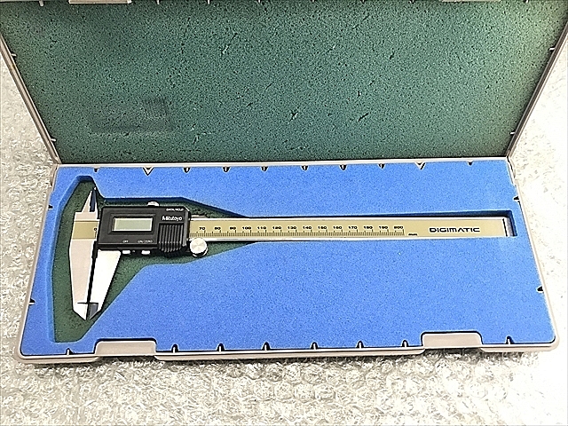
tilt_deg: -64.7
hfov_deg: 63.4
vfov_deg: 49.7
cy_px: 213
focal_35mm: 28
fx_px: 459
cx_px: 284
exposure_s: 1/17
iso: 40
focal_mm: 3.99
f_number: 1.8
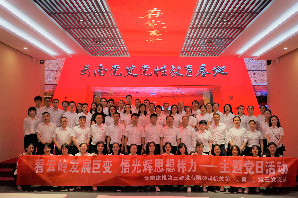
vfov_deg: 40.0
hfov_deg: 57.2
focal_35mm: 33
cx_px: 149
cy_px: 99
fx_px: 273
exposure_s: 1/160
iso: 500
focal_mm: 33
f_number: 4
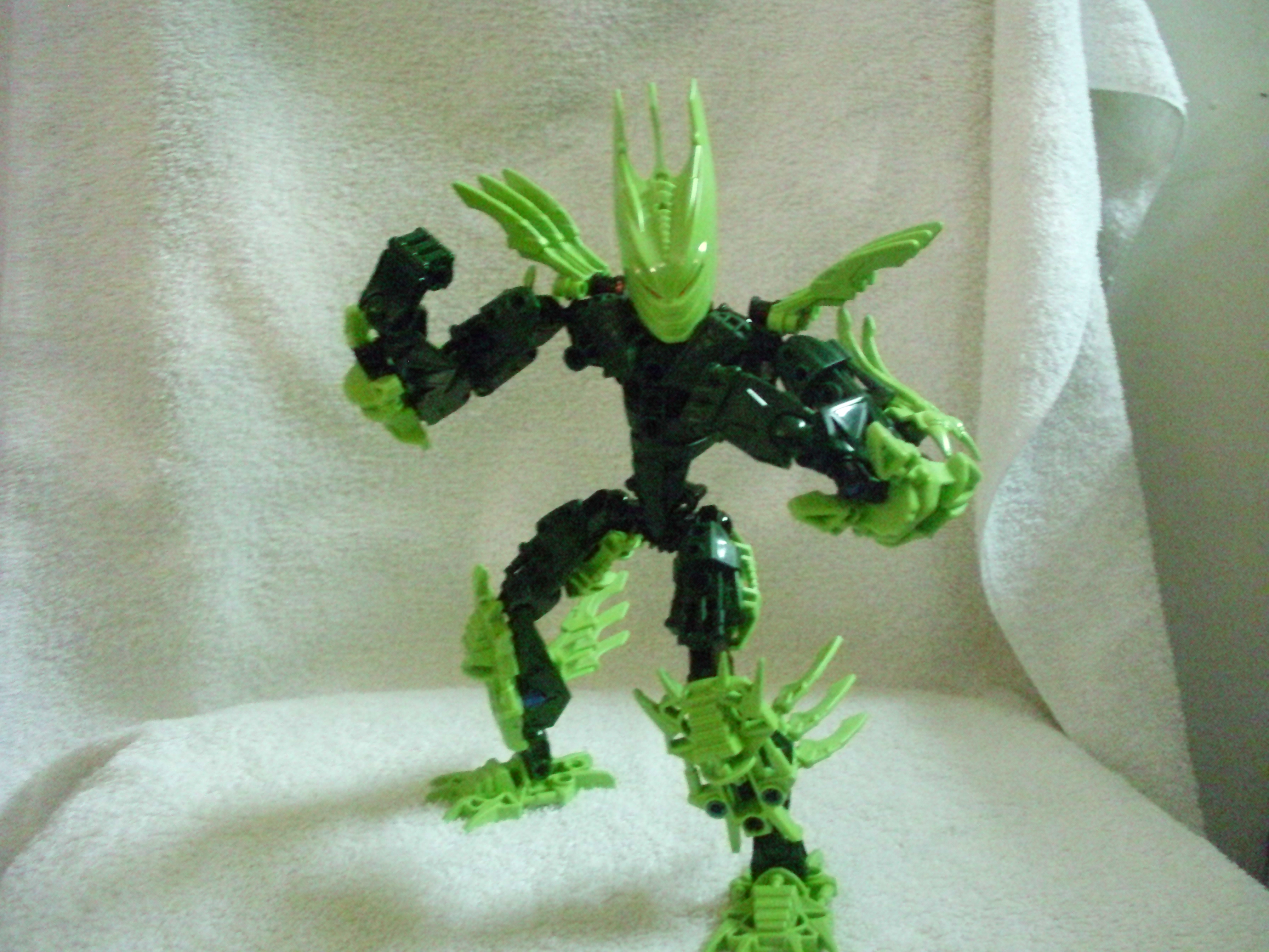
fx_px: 1393
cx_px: 634
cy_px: 476
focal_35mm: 38
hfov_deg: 49.0
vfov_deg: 37.7
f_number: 3.1
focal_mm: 6.3
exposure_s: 1/19
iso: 1600
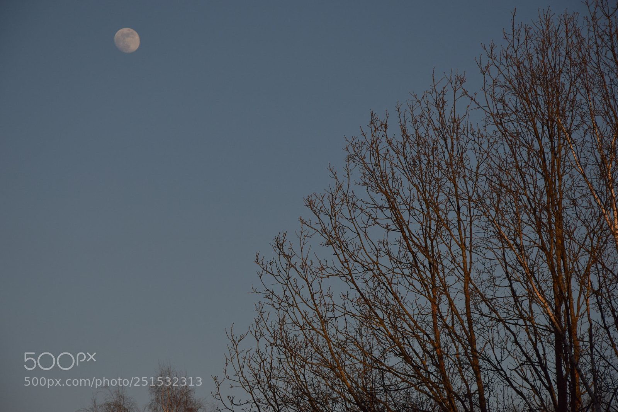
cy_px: 206
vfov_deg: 8.7
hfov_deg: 13.0
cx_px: 309
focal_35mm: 158
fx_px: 2703
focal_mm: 105
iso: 200
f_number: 5.6
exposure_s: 1/1250
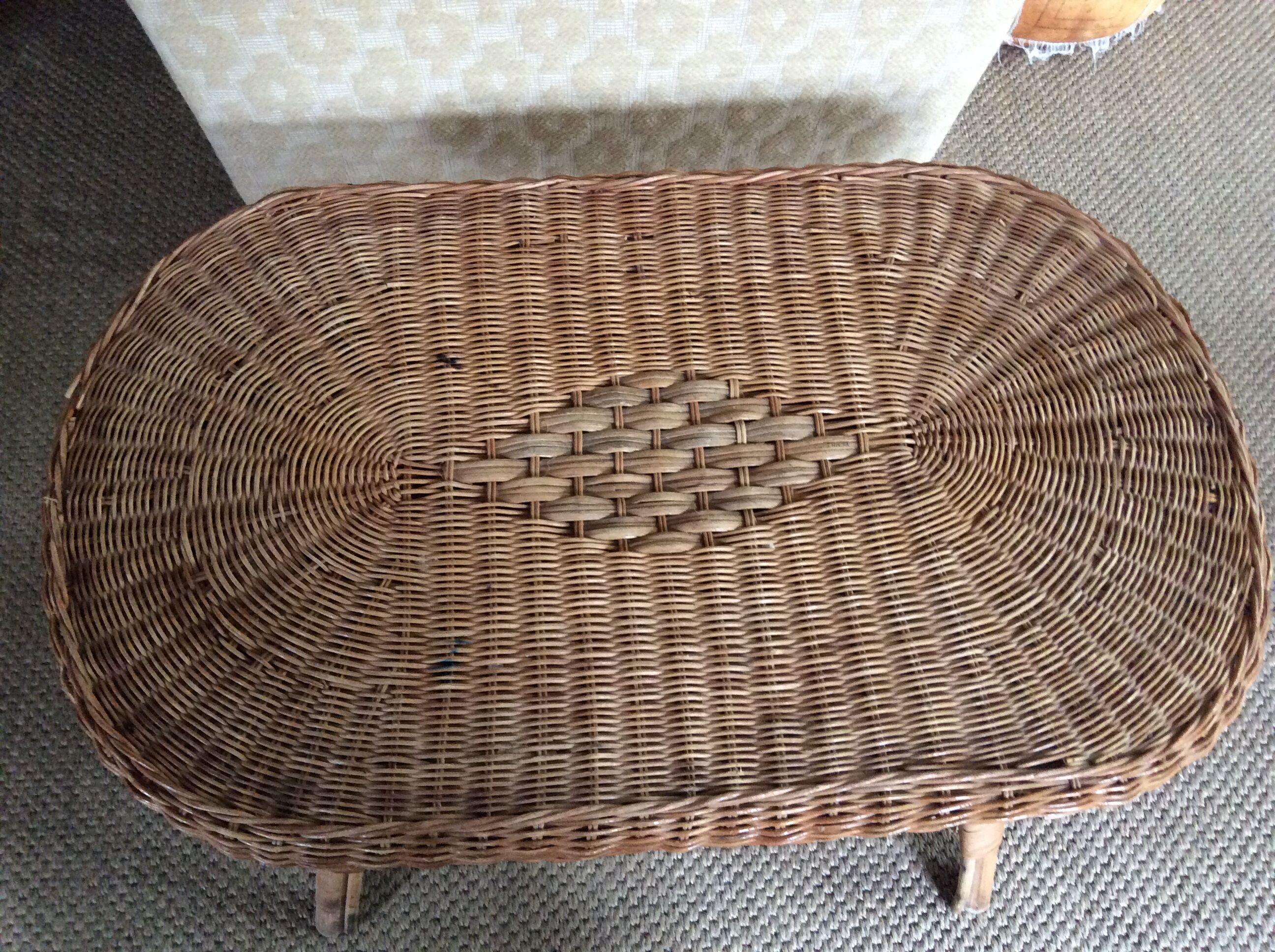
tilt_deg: -62.3
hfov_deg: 56.9
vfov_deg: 44.1
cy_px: 476
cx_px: 638
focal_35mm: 32
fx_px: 1177
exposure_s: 1/25
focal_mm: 3.3
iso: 200
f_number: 2.4
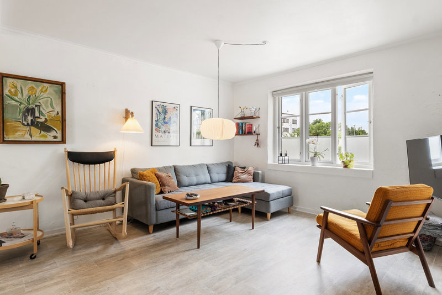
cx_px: 221
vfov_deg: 63.7
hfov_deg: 85.8
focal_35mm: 19
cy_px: 148
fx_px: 238
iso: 200
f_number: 8
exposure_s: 1/15
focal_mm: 12.9
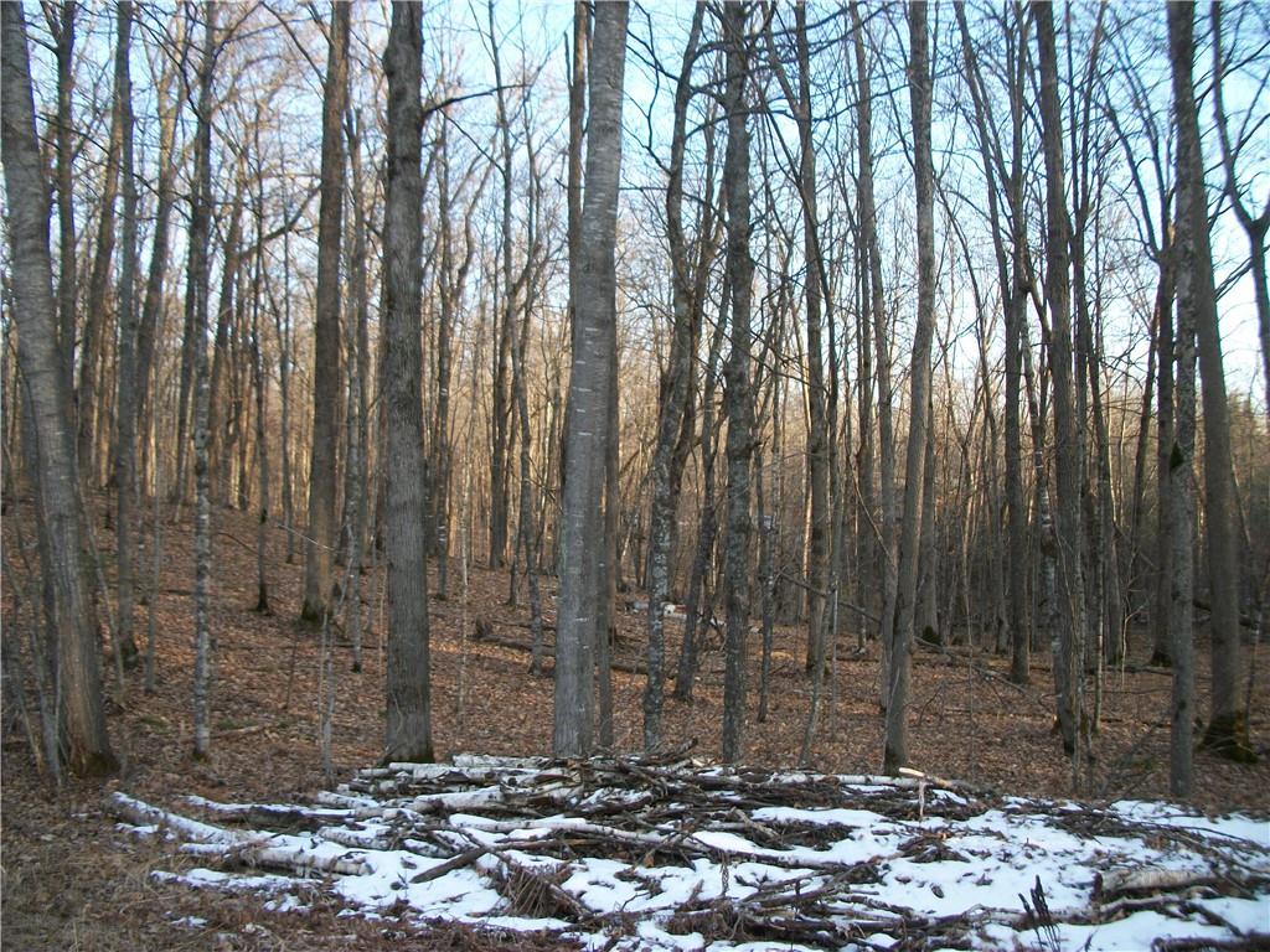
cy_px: 476
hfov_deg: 56.8
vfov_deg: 44.2
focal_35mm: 32
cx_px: 635
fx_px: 1174
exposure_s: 1/125
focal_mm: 5.7
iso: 80
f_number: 2.9
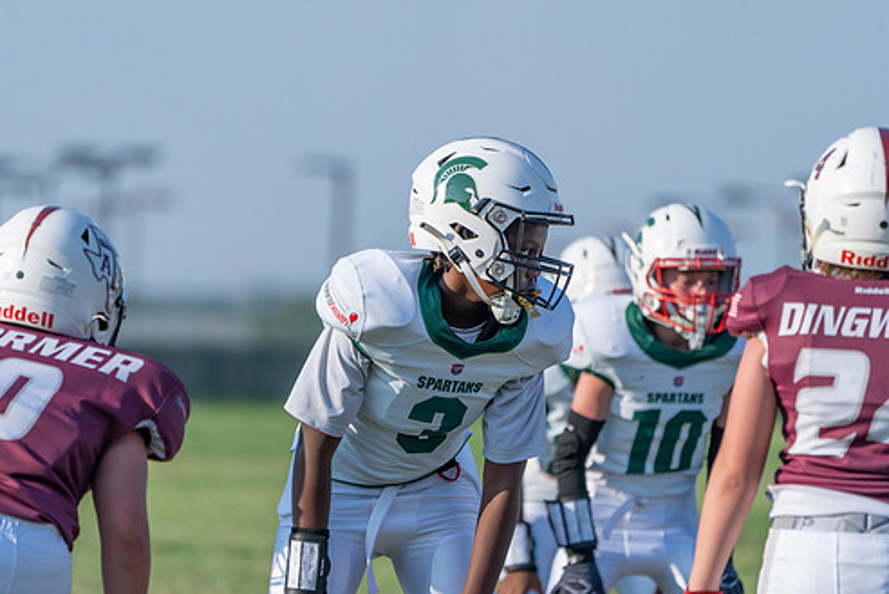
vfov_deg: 3.1
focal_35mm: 450
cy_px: 339
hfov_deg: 4.6
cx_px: 428
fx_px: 11122
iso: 250
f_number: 5.6
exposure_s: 1/1600
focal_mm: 382
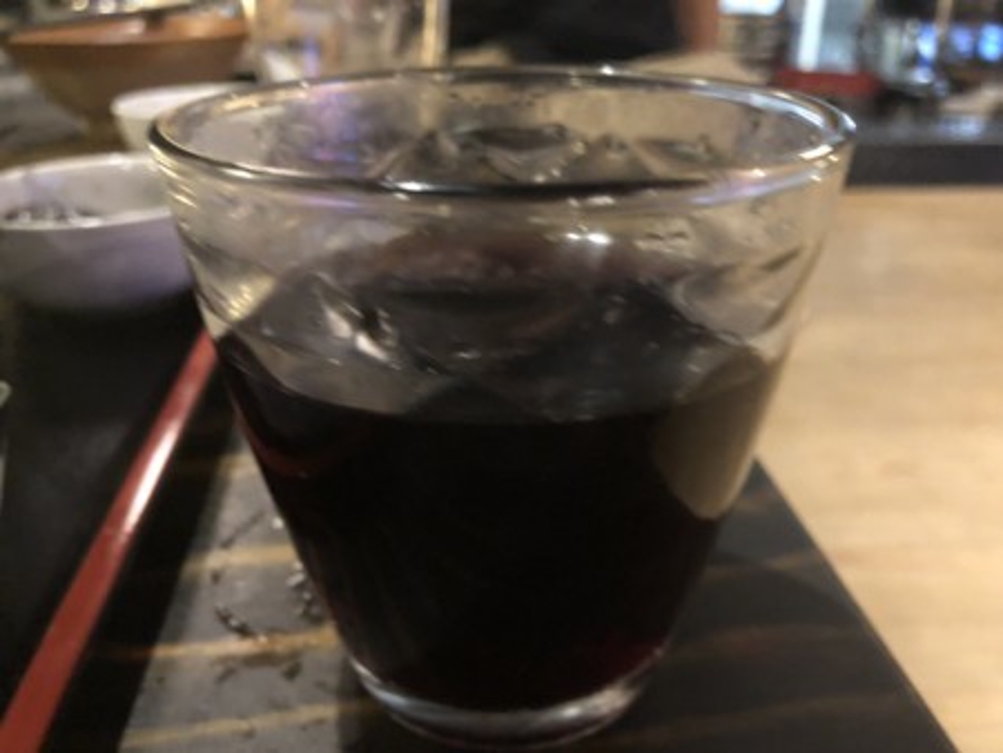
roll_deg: -0.2
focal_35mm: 28
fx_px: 812
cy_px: 376
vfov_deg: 49.8
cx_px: 502
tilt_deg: -26.4
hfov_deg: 63.4
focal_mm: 4
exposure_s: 1/4
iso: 160
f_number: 1.8
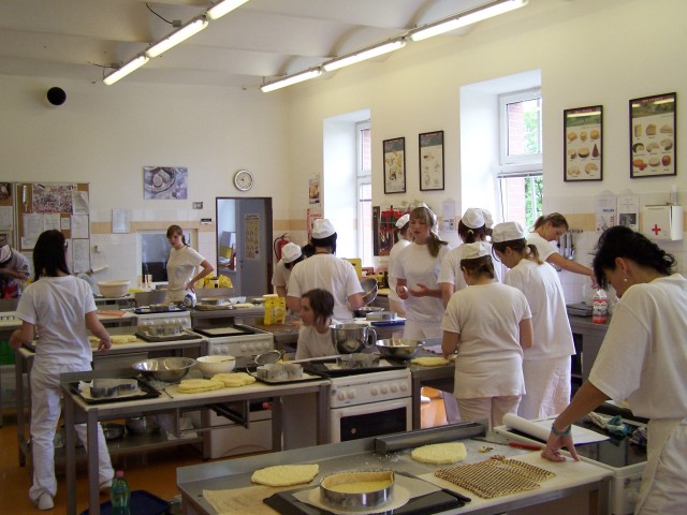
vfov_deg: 37.7
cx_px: 344
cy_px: 258
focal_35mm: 38
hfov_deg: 49.0
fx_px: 754
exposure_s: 1/90
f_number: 2.8
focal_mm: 6.3
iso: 140
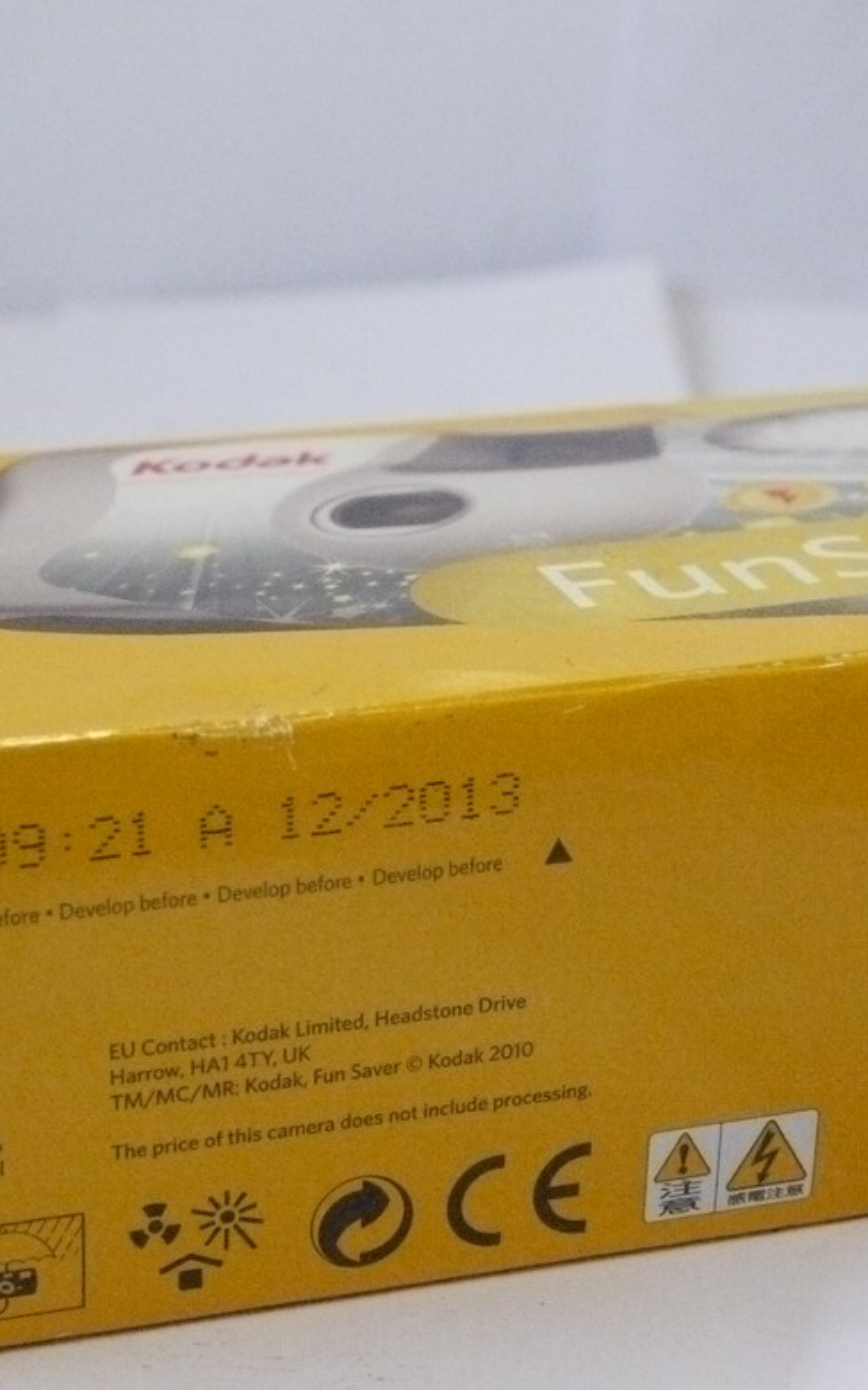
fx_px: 3709
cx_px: 499
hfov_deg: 13.3
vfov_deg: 21.2
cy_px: 682
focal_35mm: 98
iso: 3200
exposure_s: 1/250
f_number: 9
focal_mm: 30
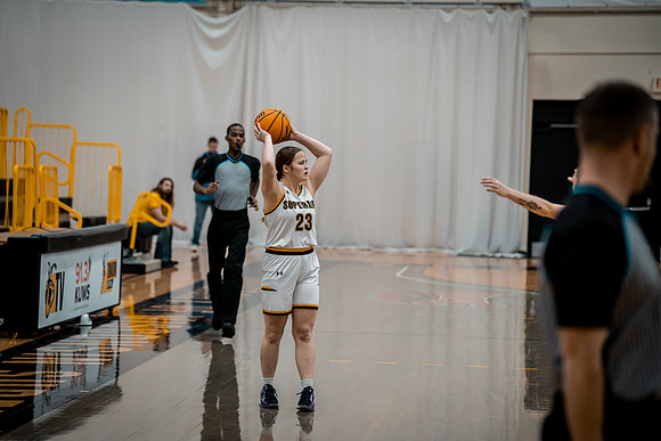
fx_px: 2285
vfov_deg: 11.0
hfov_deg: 16.5
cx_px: 317
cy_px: 221
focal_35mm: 124
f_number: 2.8
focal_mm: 116
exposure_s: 1/640
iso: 1250
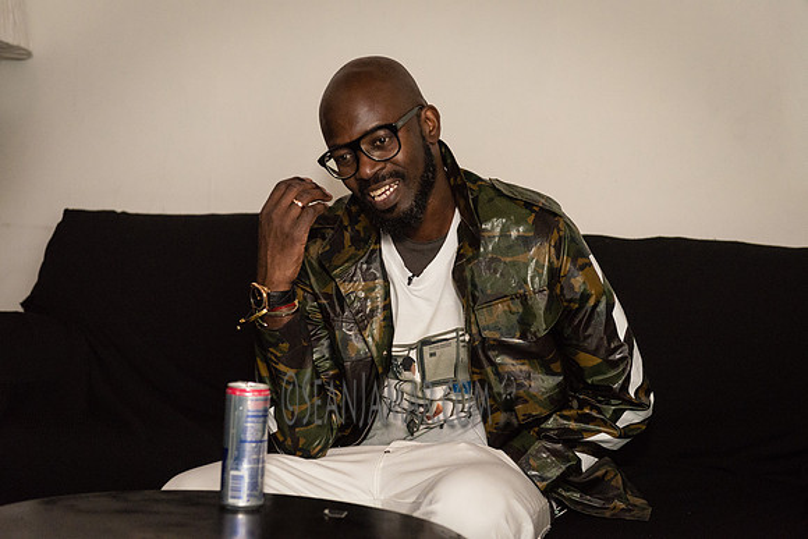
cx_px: 404
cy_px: 270
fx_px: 1392
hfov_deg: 32.4
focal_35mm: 62
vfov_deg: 21.9
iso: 4000
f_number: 4
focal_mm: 62
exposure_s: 1/640
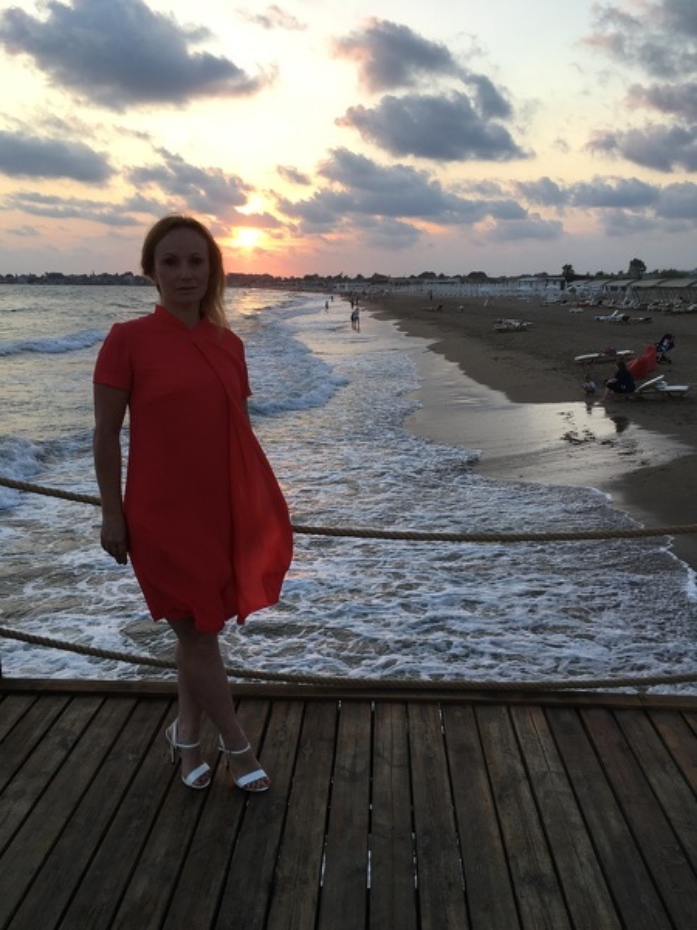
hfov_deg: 48.2
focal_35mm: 29
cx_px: 348
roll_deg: +0.2
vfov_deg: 61.7
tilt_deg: -14.3
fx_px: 779
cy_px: 465
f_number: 2.2
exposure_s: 1/188
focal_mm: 4.15
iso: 25
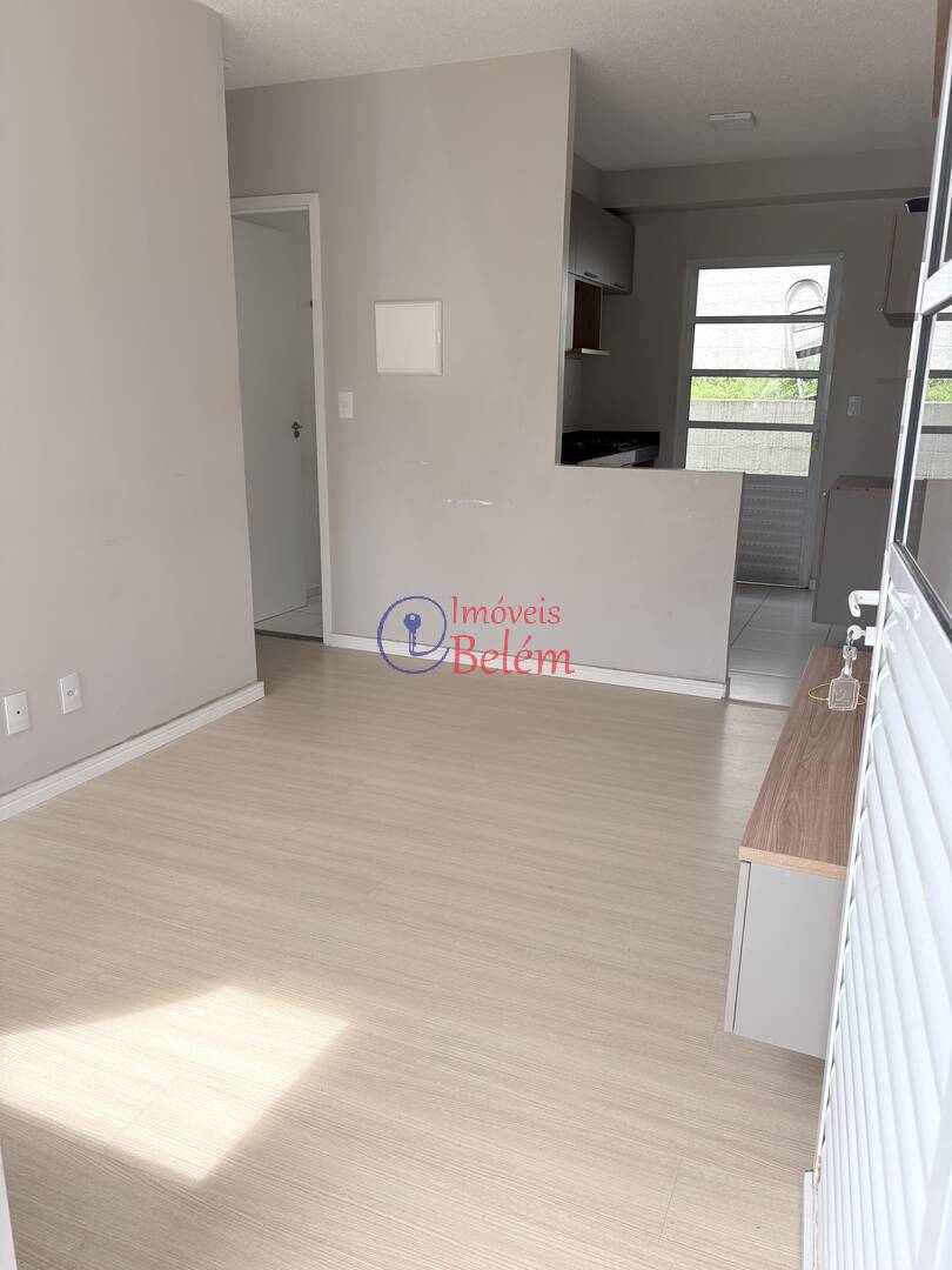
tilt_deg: -13.5
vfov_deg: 67.3
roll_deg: -0.3
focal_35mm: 26
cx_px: 476
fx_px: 953
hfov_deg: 53.1
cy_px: 635
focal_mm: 5.96
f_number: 1.6
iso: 50
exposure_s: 1/561
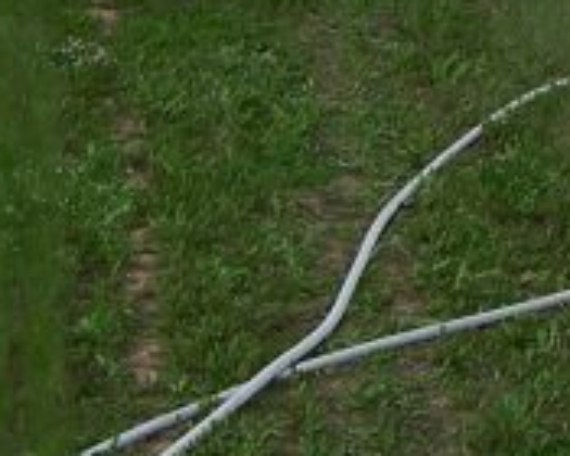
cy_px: -362
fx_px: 2868
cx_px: 951
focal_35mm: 170
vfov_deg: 8.7
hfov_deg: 10.8
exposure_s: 1/640
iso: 80
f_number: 4
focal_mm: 6.3
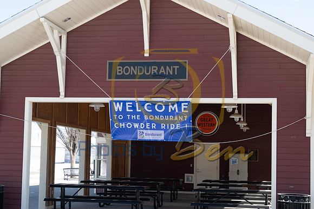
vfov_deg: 19.5
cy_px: 104
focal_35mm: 70
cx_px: 157
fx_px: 611
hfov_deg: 28.8
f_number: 8
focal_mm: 70
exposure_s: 1/250
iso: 250
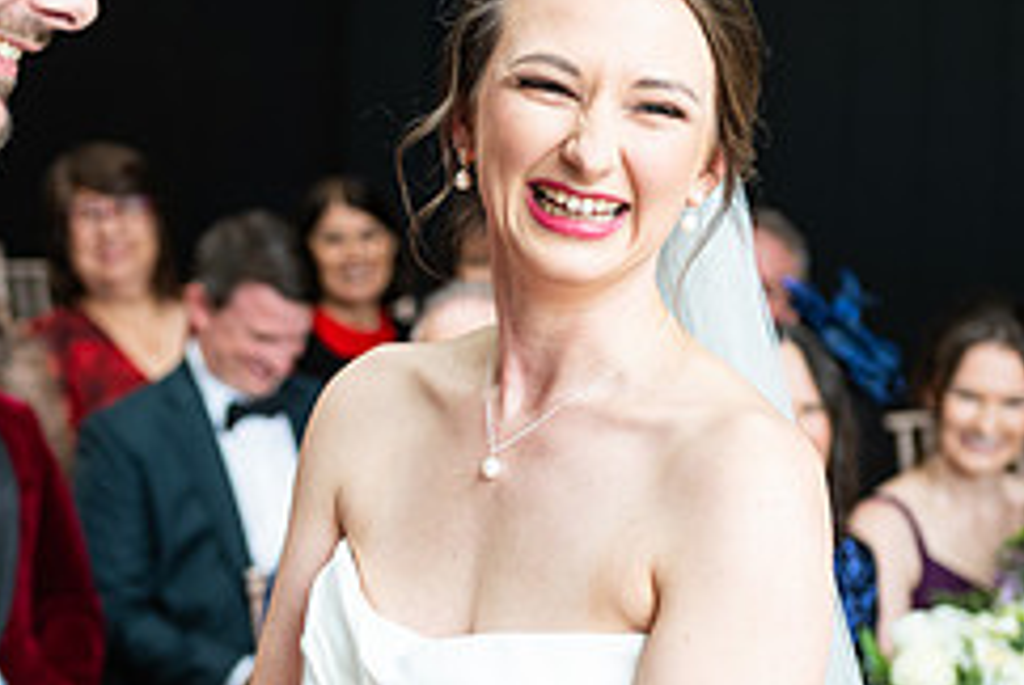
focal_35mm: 134
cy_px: 357
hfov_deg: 15.2
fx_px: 3816
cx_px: 292
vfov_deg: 10.3
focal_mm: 56
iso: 400
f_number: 3.5
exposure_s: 1/200
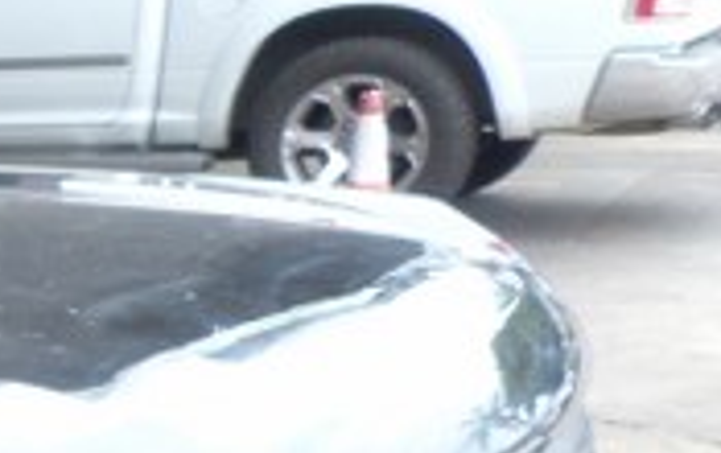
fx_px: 2381
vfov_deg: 10.5
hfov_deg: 13.4
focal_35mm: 121
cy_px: 684
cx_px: -923
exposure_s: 1/100
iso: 125
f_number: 3.2
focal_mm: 4.5
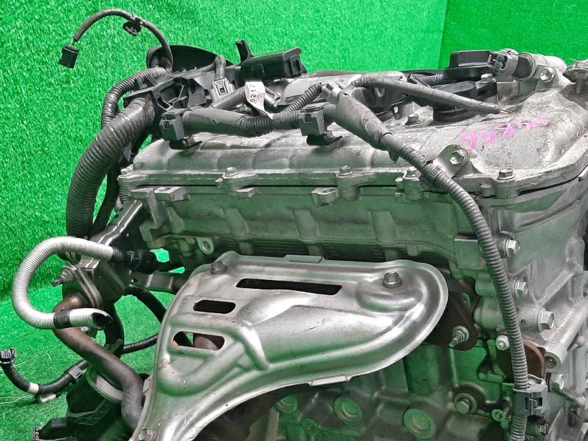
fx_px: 798
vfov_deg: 30.3
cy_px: 338
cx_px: 318
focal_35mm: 47
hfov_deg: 40.4
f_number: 1.7
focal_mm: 3.93
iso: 201
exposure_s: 1/50
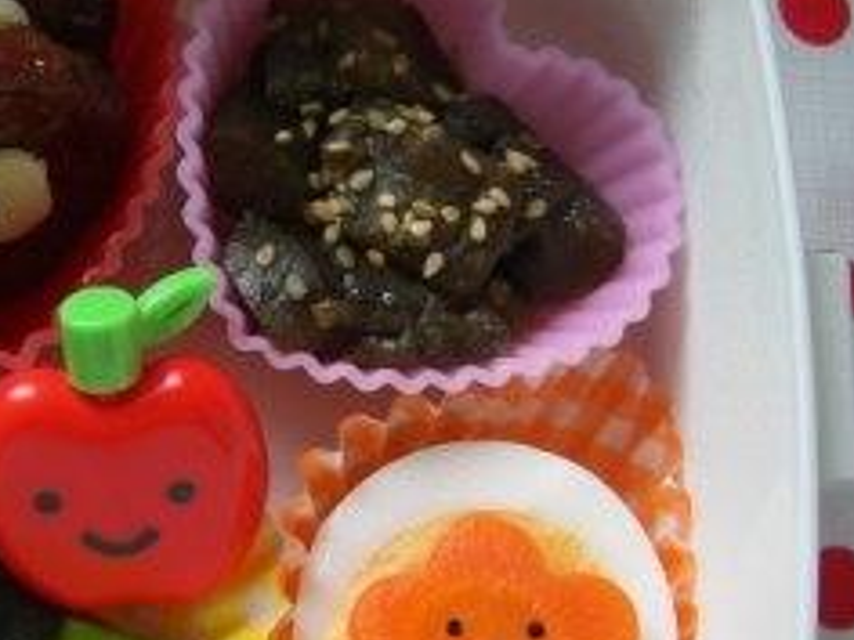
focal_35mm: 72
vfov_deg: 20.4
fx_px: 1776
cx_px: 159
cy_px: 401
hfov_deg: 26.5
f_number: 2.7
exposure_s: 1/80
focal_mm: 6.2
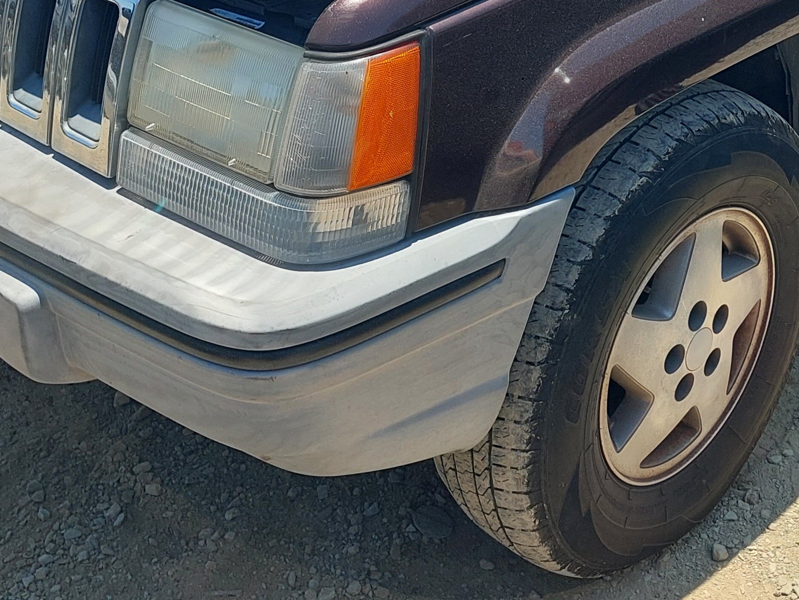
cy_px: -55
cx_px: 476
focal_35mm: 59
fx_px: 1362
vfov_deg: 23.3
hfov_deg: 32.6
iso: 40
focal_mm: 5.23
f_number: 1.8
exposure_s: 1/809
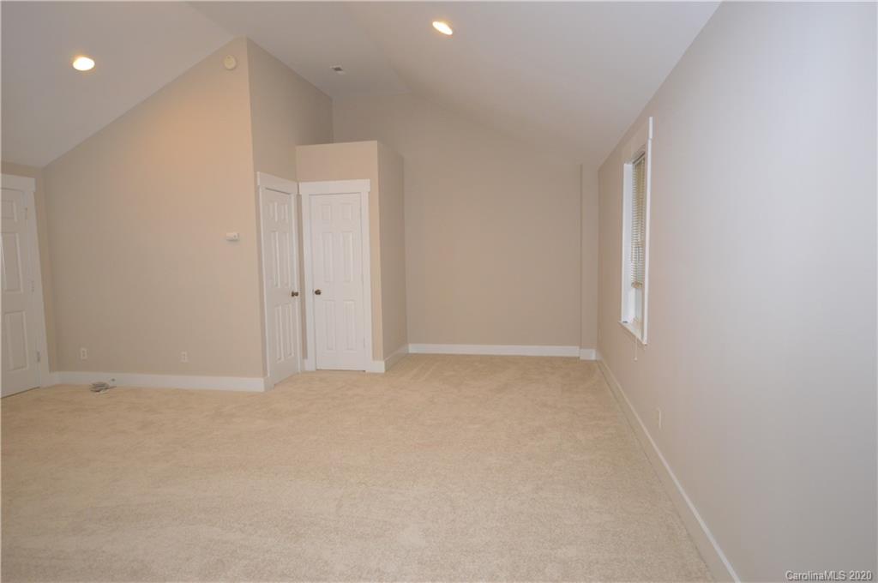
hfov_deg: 81.3
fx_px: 512
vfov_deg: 59.4
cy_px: 292
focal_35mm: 21
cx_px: 439
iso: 900
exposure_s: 1/60
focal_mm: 14
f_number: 4.8
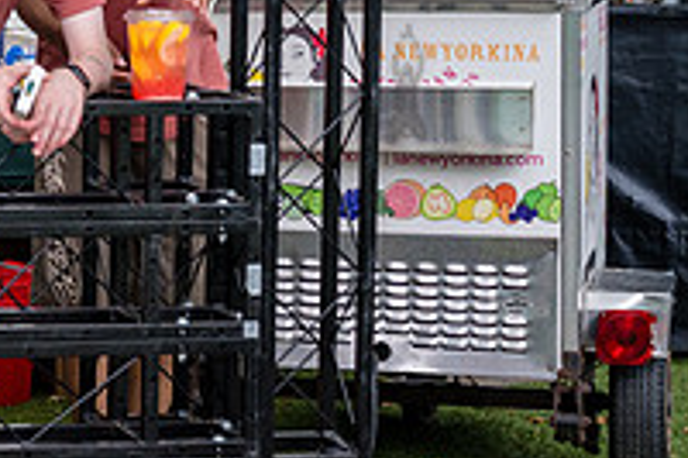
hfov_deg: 13.0
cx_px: -261
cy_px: 83
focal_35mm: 152
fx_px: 2902
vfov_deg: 9.0
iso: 1250
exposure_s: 1/250
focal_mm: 51
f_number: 4.5
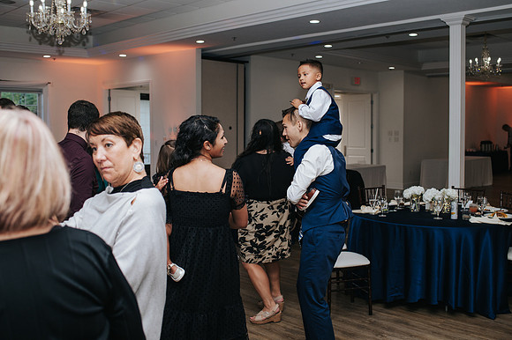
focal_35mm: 38
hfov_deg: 50.4
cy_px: 154
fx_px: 544
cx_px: 256
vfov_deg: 34.8
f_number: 3.2
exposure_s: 1/200
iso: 800
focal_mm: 35
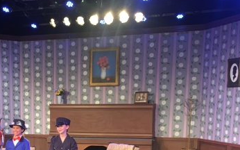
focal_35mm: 71
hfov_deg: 28.4
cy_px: 187
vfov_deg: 17.4
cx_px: 48
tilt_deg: -9.1
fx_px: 464
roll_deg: +0.6
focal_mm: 4.15
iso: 64
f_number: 2.2
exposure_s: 1/30
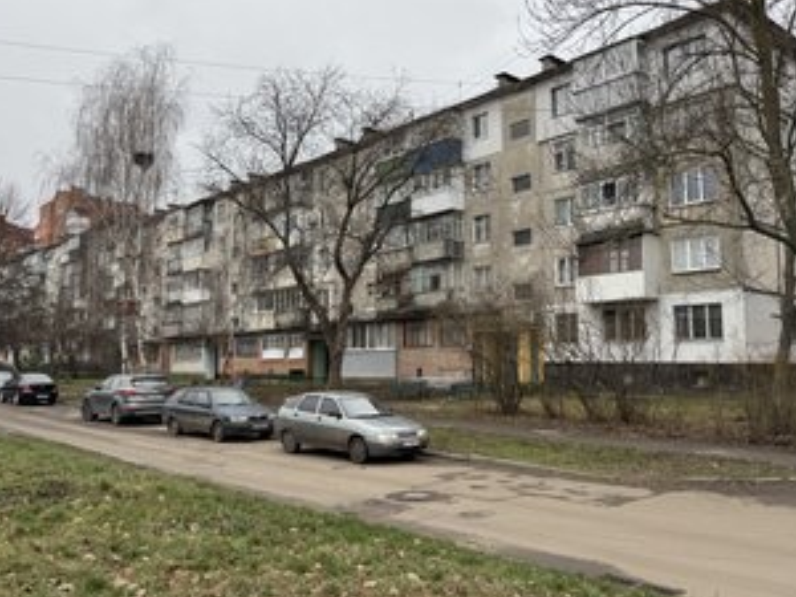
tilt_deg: +8.1
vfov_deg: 44.1
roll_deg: +0.7
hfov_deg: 56.8
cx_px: 411
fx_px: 736
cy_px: 273
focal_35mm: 32
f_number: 1.78
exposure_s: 1/171
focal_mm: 6.76
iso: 64
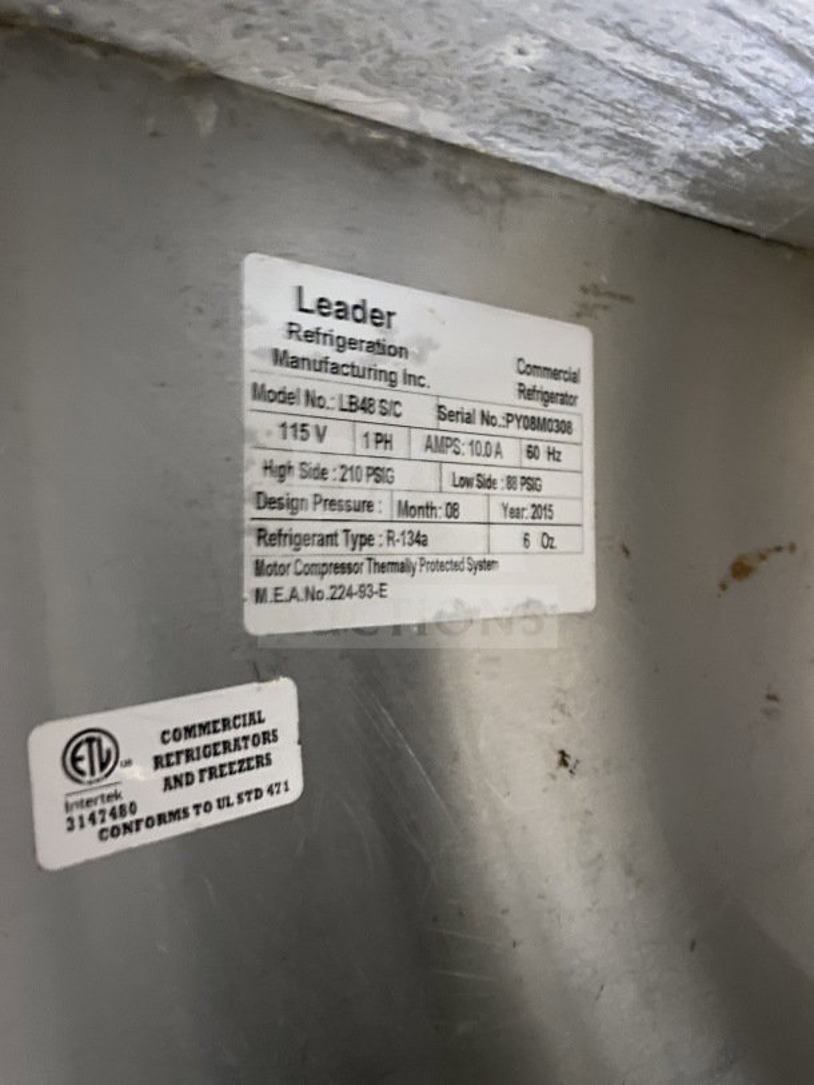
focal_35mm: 26
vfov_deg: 67.3
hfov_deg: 53.1
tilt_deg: -0.1
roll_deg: +2.0
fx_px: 815
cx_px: 407
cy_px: 542
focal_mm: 4.25
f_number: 1.8
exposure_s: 1/8
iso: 500
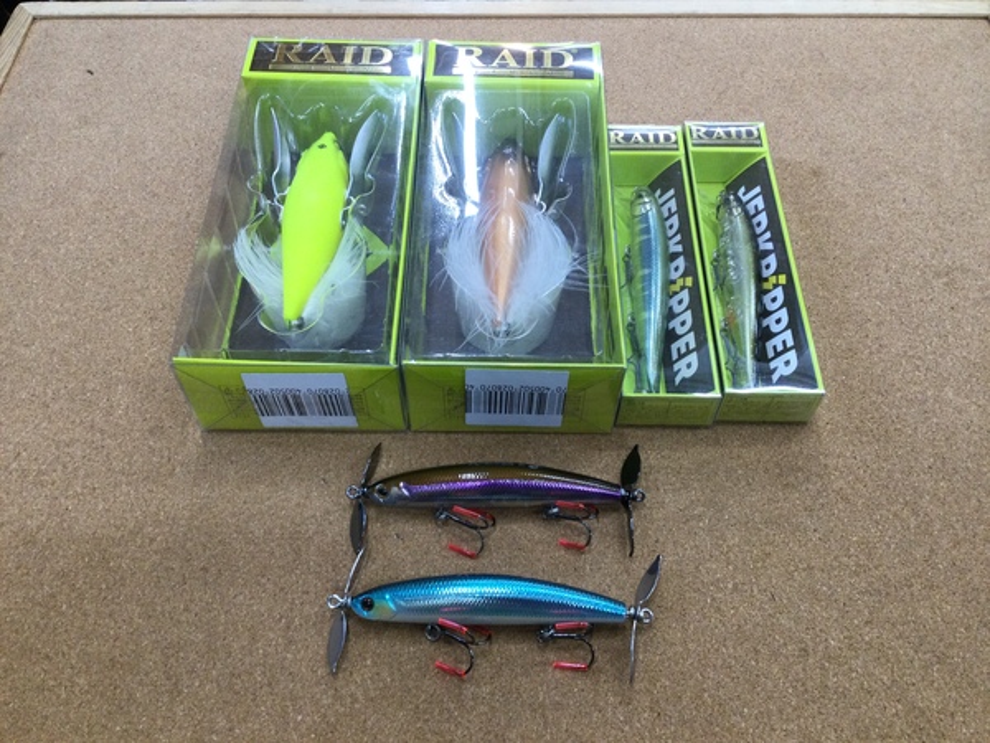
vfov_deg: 45.4
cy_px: 372
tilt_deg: -56.0
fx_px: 887
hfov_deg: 58.4
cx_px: 495
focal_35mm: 31
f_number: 2.4
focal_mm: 3.3
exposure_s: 1/30
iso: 32
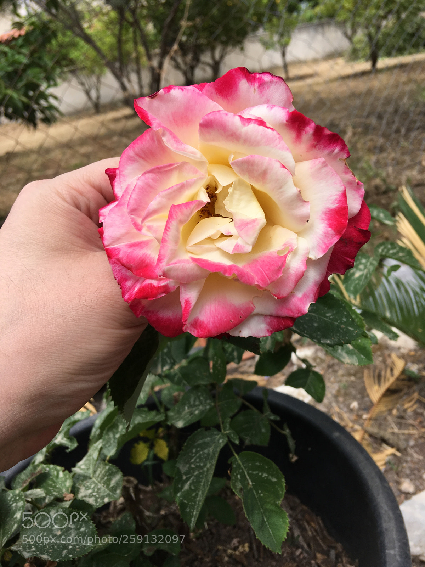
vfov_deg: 61.7
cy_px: 284
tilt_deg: -23.8
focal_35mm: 29
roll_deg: +10.9
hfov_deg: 48.2
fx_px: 475
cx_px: 212
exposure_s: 1/1099
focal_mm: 4.15
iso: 25
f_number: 2.2
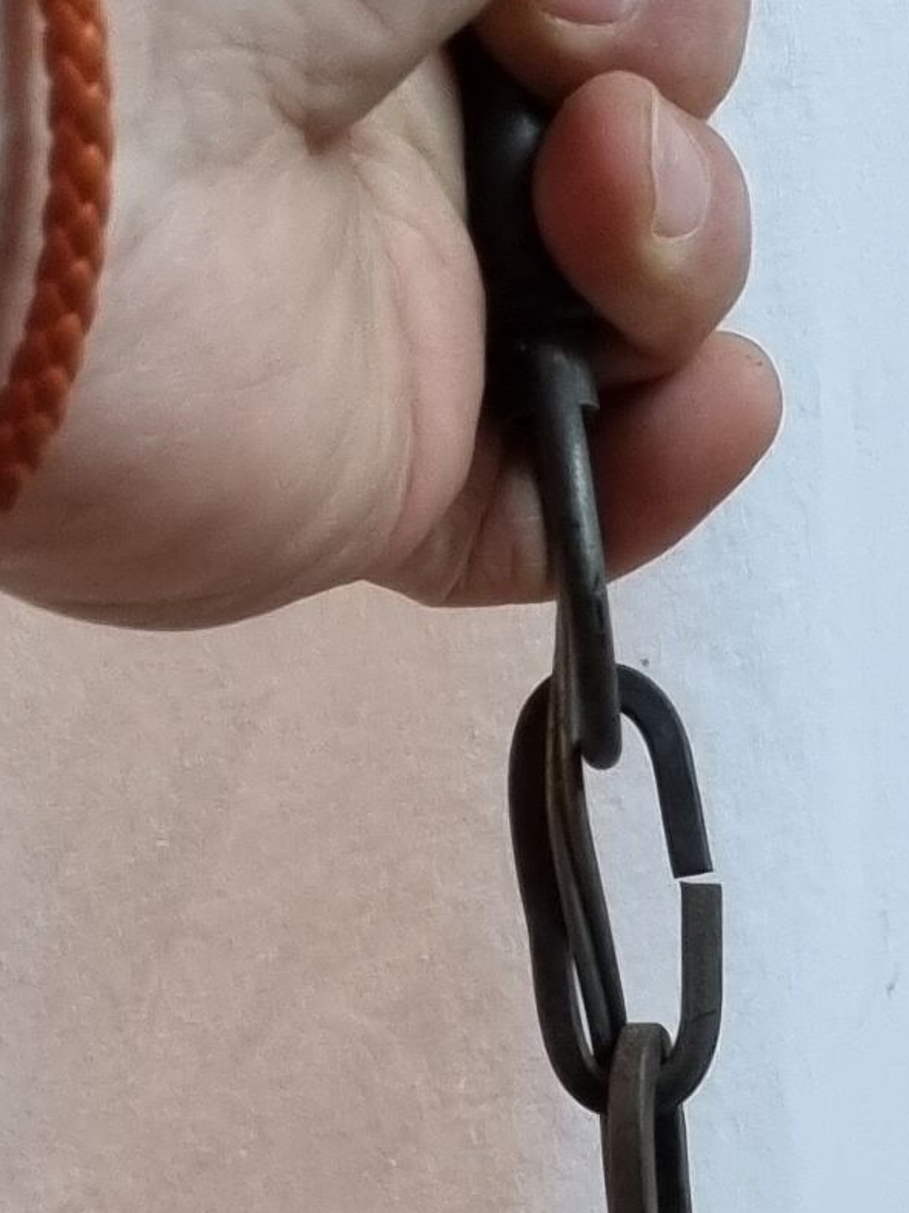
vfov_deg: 12.4
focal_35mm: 133
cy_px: 2672
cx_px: 821
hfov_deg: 11.1
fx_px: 4657
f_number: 1.8
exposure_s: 1/100
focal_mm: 5.4
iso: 250
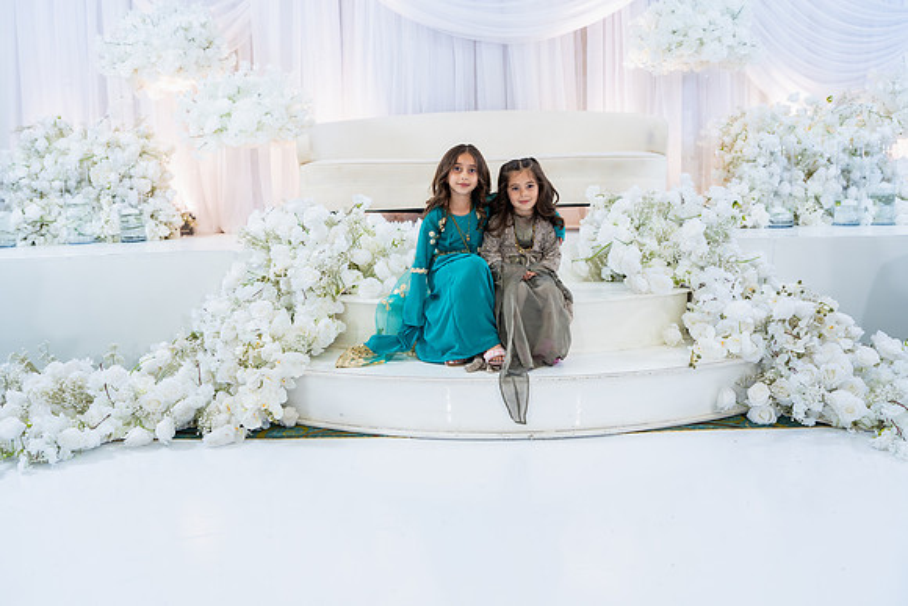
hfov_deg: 65.5
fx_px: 706
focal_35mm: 28
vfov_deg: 46.4
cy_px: 303
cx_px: 454
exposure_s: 1/160
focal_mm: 28
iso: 500
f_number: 2.8
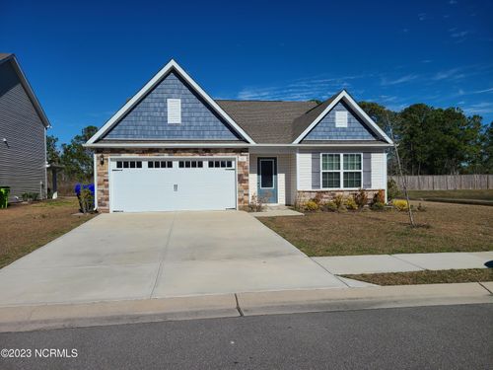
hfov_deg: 67.3
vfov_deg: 53.1
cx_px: 246
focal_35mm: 26
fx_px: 370
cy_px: 185
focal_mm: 5.4
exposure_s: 1/6653
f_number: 1.8
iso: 40
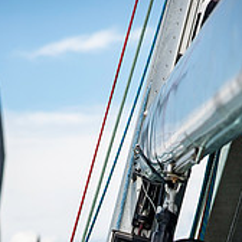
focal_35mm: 273
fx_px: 2159
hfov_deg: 6.4
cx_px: 120
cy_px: 305
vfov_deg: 6.4
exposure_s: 1/1600
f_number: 5
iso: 250
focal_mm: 120
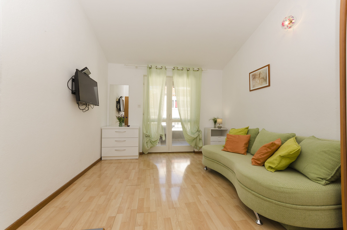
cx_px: 174
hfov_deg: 100.5
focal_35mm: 15
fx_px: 144
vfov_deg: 77.1
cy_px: 115
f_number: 8
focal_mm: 10
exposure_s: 1/200
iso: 400
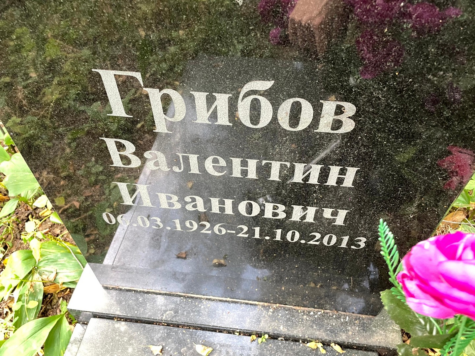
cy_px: 178
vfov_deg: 53.1
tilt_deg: -48.3
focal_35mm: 26
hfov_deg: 67.3
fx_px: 357
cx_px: 238
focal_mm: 4.2
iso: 200
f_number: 1.6
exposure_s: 1/60
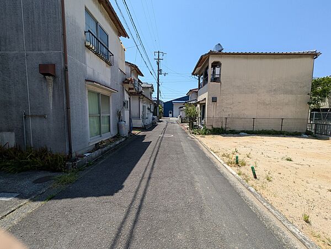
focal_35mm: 14
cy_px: 124
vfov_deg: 85.7
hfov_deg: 102.1
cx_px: 166
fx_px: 134
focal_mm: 1.83
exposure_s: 1/1395
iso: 51
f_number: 2.2
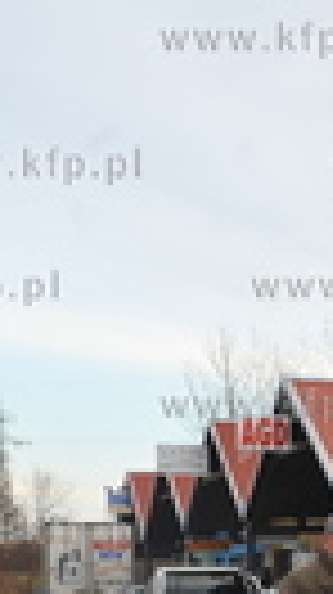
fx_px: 1196
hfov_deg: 14.0
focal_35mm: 76
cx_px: 612
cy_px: 590
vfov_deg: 26.5
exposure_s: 1/250
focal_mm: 24
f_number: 5.6
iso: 500
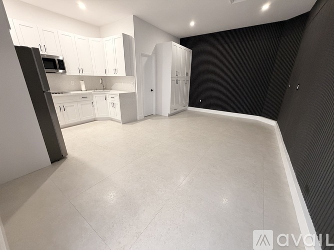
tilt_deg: -20.0
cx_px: 167
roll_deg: -0.4
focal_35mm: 14
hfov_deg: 102.1
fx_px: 135
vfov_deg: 85.7
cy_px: 125
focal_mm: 2.22
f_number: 2.2
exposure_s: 1/60
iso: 500
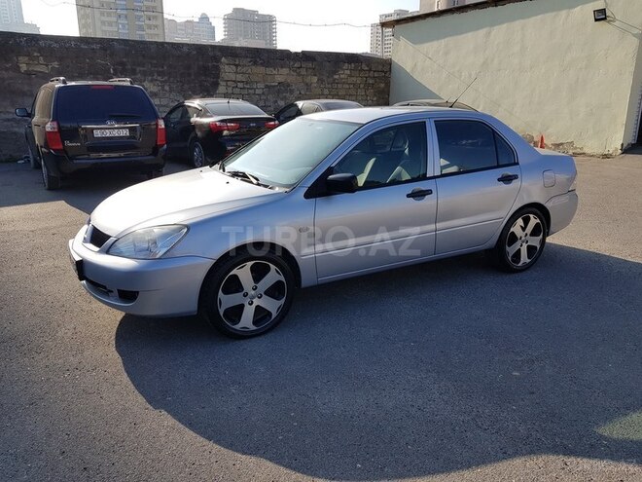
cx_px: 321
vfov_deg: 53.1
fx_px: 482
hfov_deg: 67.3
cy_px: 241
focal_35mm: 26
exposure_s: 1/1720
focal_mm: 4.2
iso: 40
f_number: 1.7
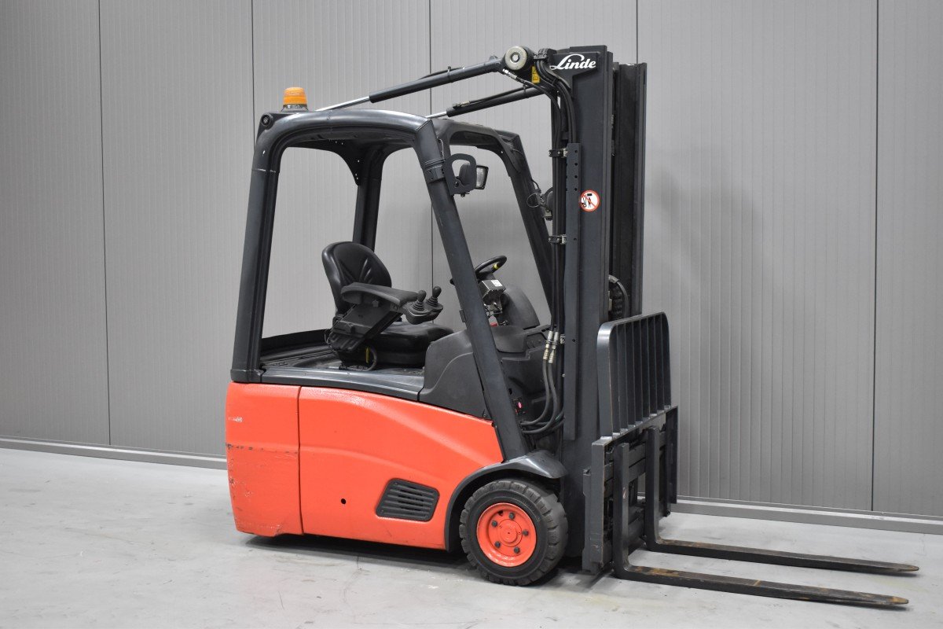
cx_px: 472
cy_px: 314
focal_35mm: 44
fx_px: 1139
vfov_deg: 30.8
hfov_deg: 45.0
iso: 1600
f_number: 4.5
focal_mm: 29
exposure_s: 1/50
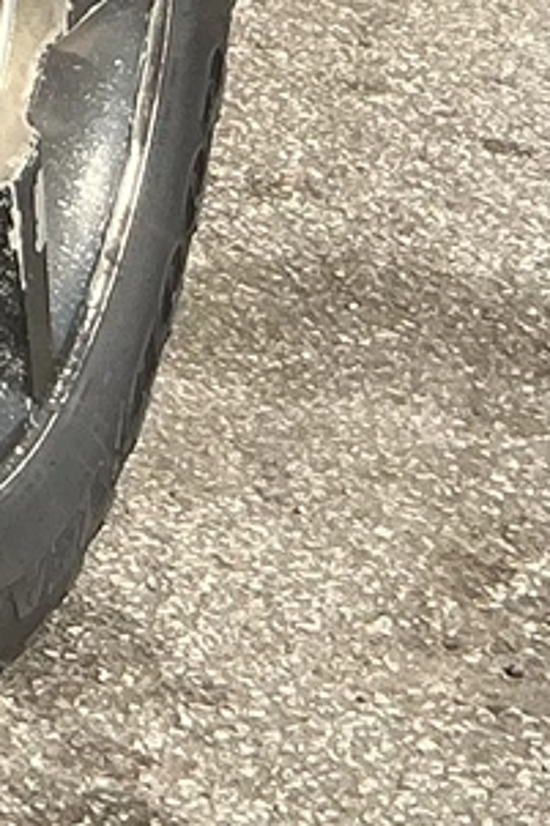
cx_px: -1081
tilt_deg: -8.8
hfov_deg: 6.5
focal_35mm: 193
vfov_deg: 9.9
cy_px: -815
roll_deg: -1.8
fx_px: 4428
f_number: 1.8
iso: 25
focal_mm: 3
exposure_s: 1/1221
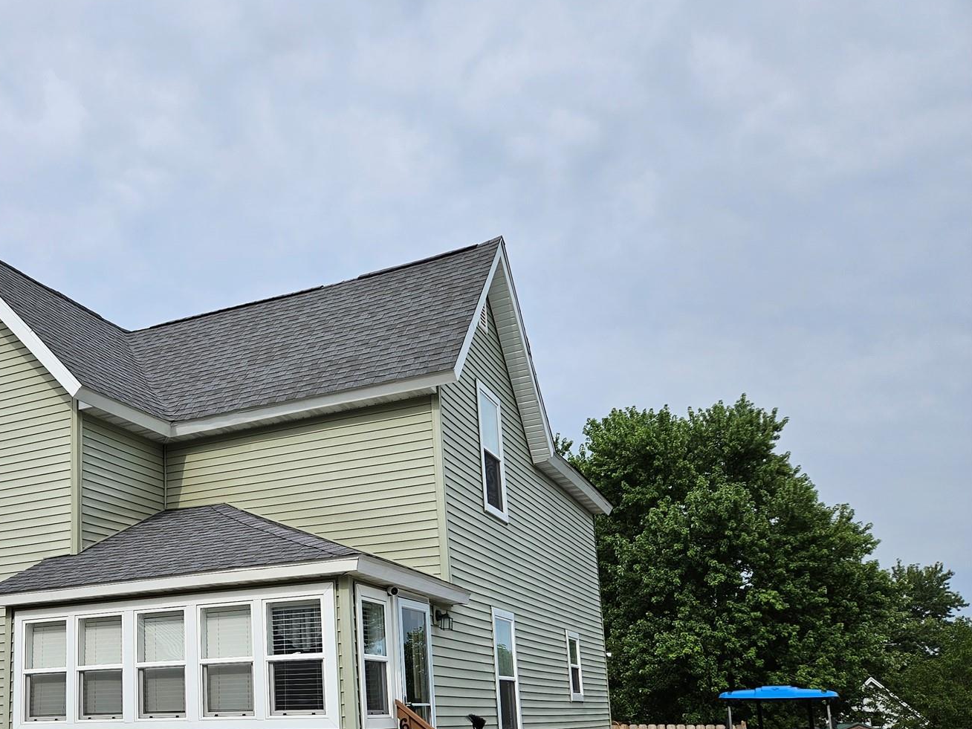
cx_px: 216
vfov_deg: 38.9
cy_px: 525
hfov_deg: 48.8
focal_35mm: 36
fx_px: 1011
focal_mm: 5.4
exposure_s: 1/2378
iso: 25
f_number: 1.8
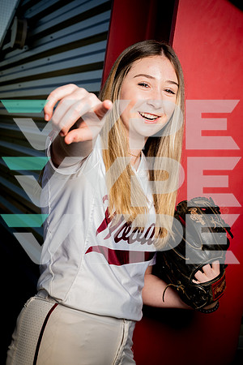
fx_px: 688
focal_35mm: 68
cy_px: 182
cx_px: 122
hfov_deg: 20.0
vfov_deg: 29.7
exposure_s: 1/250
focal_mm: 68
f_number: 10
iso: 125
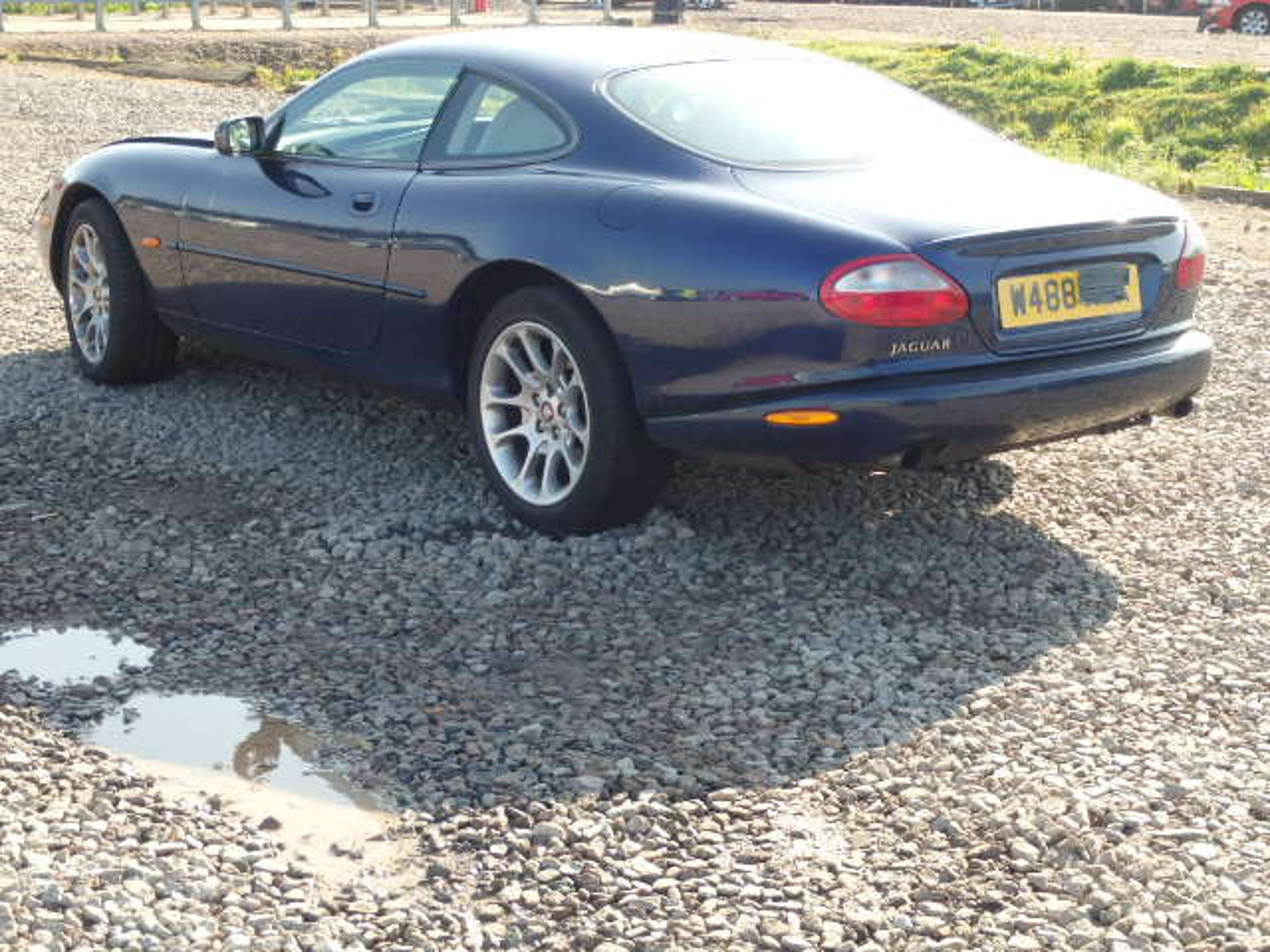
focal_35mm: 60
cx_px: 635
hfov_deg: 32.2
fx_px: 2201
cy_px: 476
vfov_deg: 24.4
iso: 125
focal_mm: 10.7
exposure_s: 1/125
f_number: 5.3
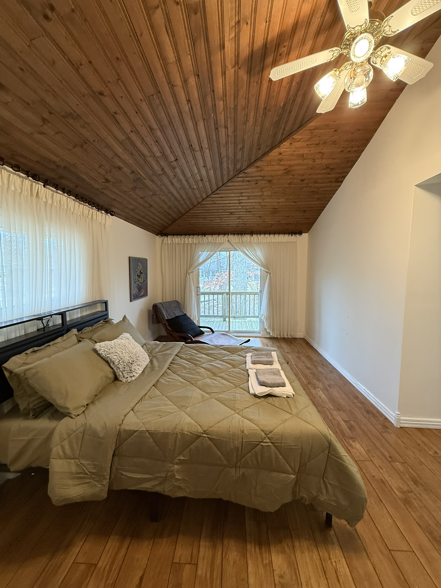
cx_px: 220
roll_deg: +0.4
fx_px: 238
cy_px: 294
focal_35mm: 14
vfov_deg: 102.1
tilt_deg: -5.3
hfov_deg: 85.7
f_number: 2.2
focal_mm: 2.22
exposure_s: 1/60
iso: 320
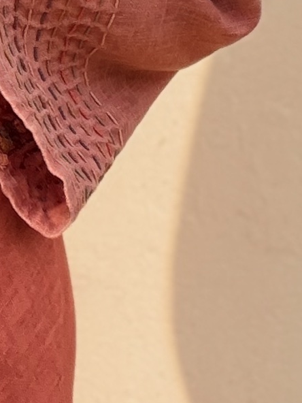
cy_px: -189
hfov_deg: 9.3
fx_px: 1768
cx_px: -233
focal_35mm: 152
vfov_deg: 12.4
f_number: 1.9
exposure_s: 1/501
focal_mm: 2.71
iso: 32
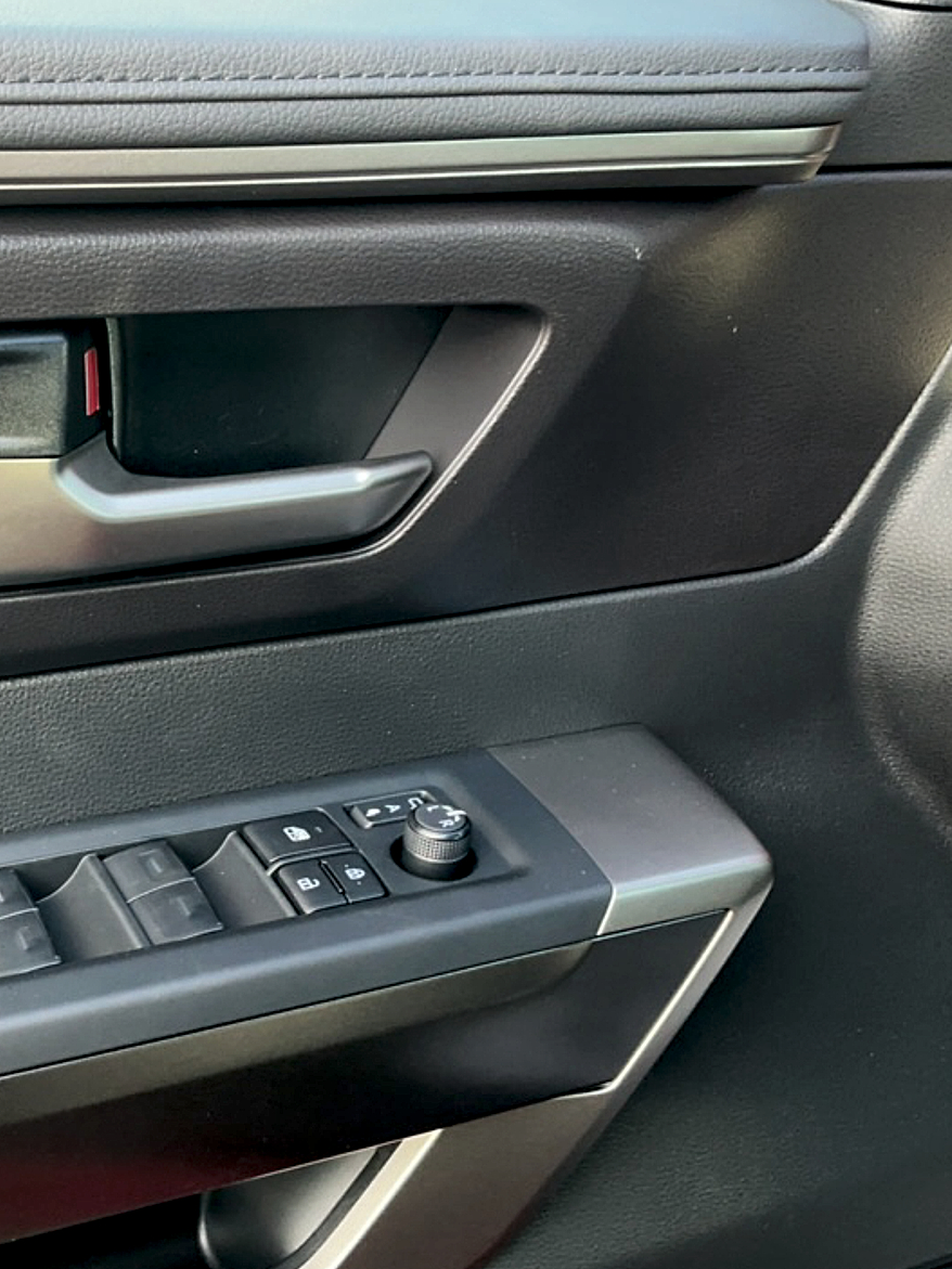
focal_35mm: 41
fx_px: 1504
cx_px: 134
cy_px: 646
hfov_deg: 33.6
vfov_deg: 45.8
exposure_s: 1/60
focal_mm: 3
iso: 50
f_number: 1.8
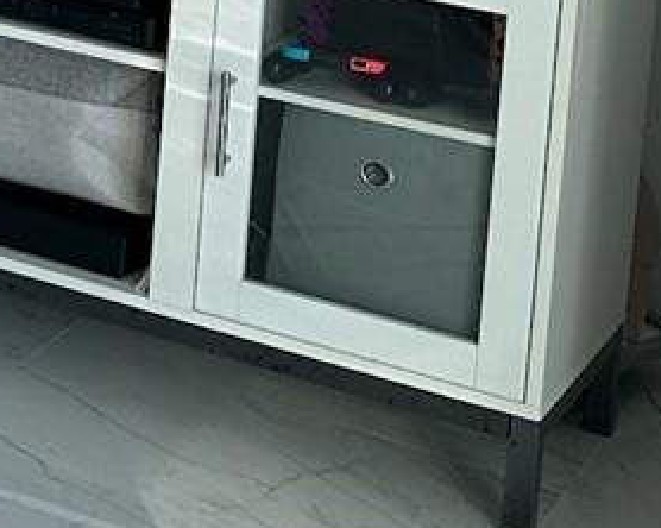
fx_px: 2639
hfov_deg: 11.8
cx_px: -901
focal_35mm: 135
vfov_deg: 10.7
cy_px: -452
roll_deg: -1.7
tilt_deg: -7.3
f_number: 1.78
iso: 64
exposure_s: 1/146
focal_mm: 6.86
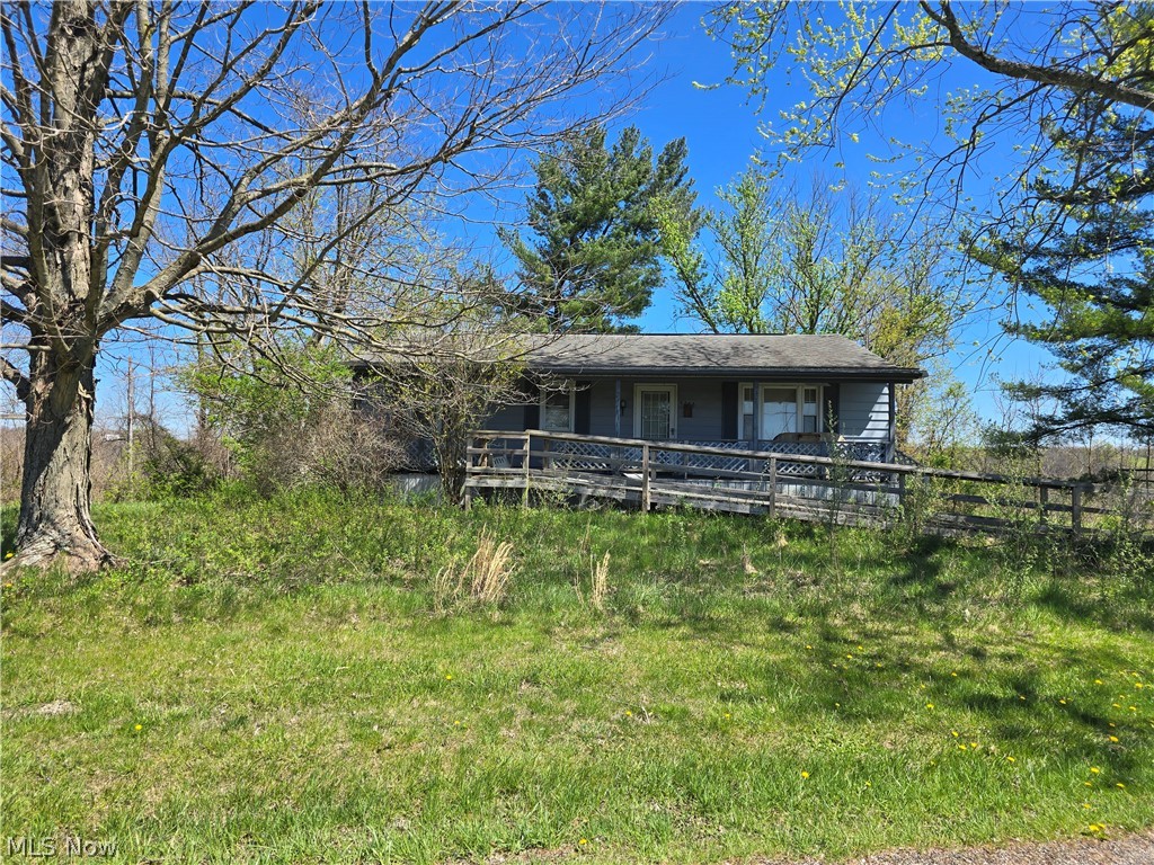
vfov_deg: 58.9
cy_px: 432
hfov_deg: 73.9
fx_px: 767
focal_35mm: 23
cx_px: 577
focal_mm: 6.3
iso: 12
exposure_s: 1/528
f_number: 1.7
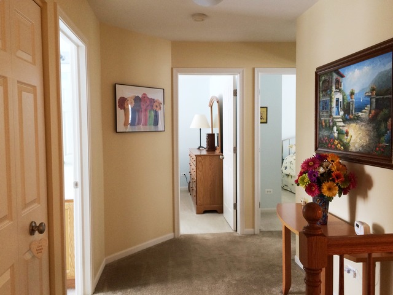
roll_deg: +3.7
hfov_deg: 61.7
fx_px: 329
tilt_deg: -2.2
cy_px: 148
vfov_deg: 48.2
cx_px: 196
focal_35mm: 29
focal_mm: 4.15
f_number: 2.2
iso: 40
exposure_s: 1/30
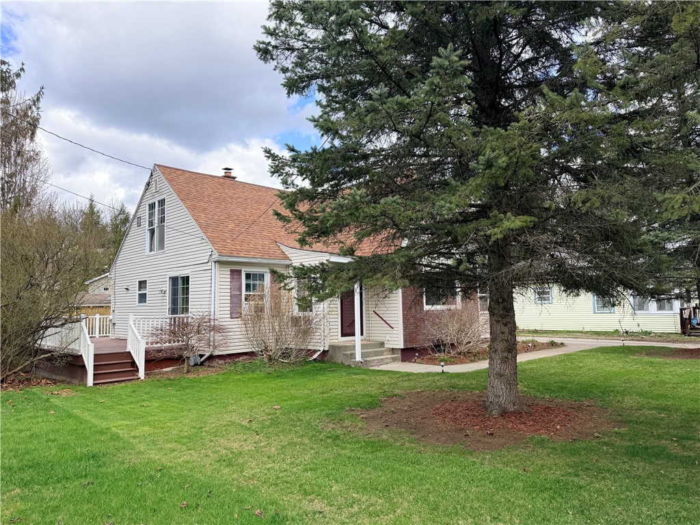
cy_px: 262
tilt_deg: +4.5
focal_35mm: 24
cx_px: 350
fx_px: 485
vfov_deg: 56.8
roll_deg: +1.0
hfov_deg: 71.6
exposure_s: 1/2445
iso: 100
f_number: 1.78
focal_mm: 6.76
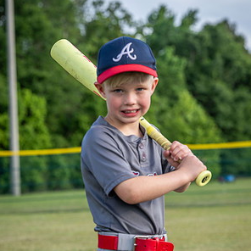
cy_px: 146
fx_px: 1058
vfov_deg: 13.5
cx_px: 126
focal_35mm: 129
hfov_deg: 13.5
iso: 100
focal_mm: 100
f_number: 5.6
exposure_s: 1/200
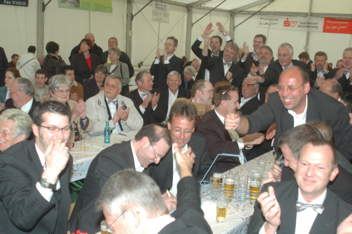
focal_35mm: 42
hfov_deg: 46.4
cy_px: 117
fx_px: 410
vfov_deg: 31.8
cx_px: 176
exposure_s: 1/80
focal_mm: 28
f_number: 4.5
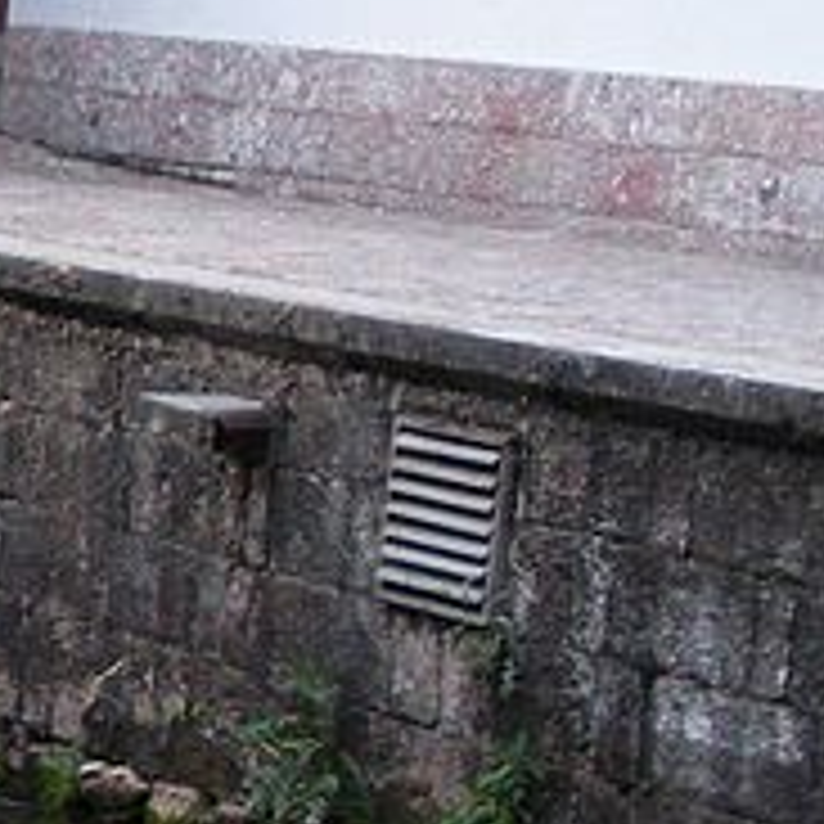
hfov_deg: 8.8
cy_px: 468
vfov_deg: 9.8
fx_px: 4794
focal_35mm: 178
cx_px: -1216
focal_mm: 6.3
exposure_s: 1/60
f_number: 3.5
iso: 192
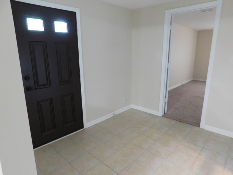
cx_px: 116
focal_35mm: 23
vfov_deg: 58.9
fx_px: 155
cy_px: 88
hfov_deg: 73.9
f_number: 3
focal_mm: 4
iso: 400
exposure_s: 1/8
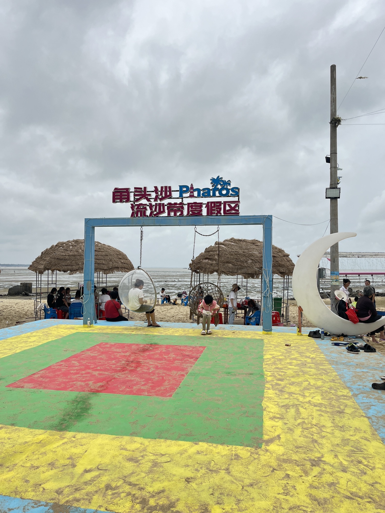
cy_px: 256
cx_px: 192
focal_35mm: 26
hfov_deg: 53.1
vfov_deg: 67.3
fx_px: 386
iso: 50
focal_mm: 5.1
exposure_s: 1/1695
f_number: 1.6
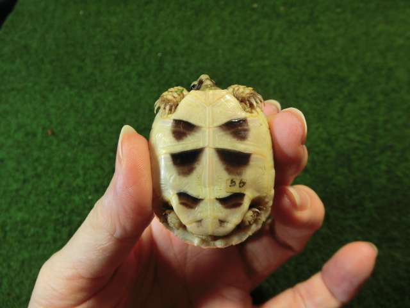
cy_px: 154
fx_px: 332
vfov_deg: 49.7
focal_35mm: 28
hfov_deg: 63.4
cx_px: 205
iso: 200
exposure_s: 1/60
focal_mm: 5
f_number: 3
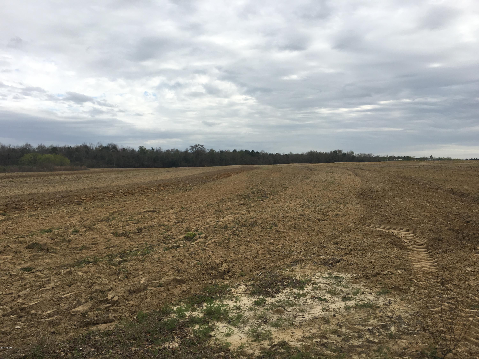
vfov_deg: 48.2
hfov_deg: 61.7
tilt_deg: -2.2
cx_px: 240
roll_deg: -1.7
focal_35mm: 29
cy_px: 180
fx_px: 401
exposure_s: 1/1425
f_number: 2.2
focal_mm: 4.15
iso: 25
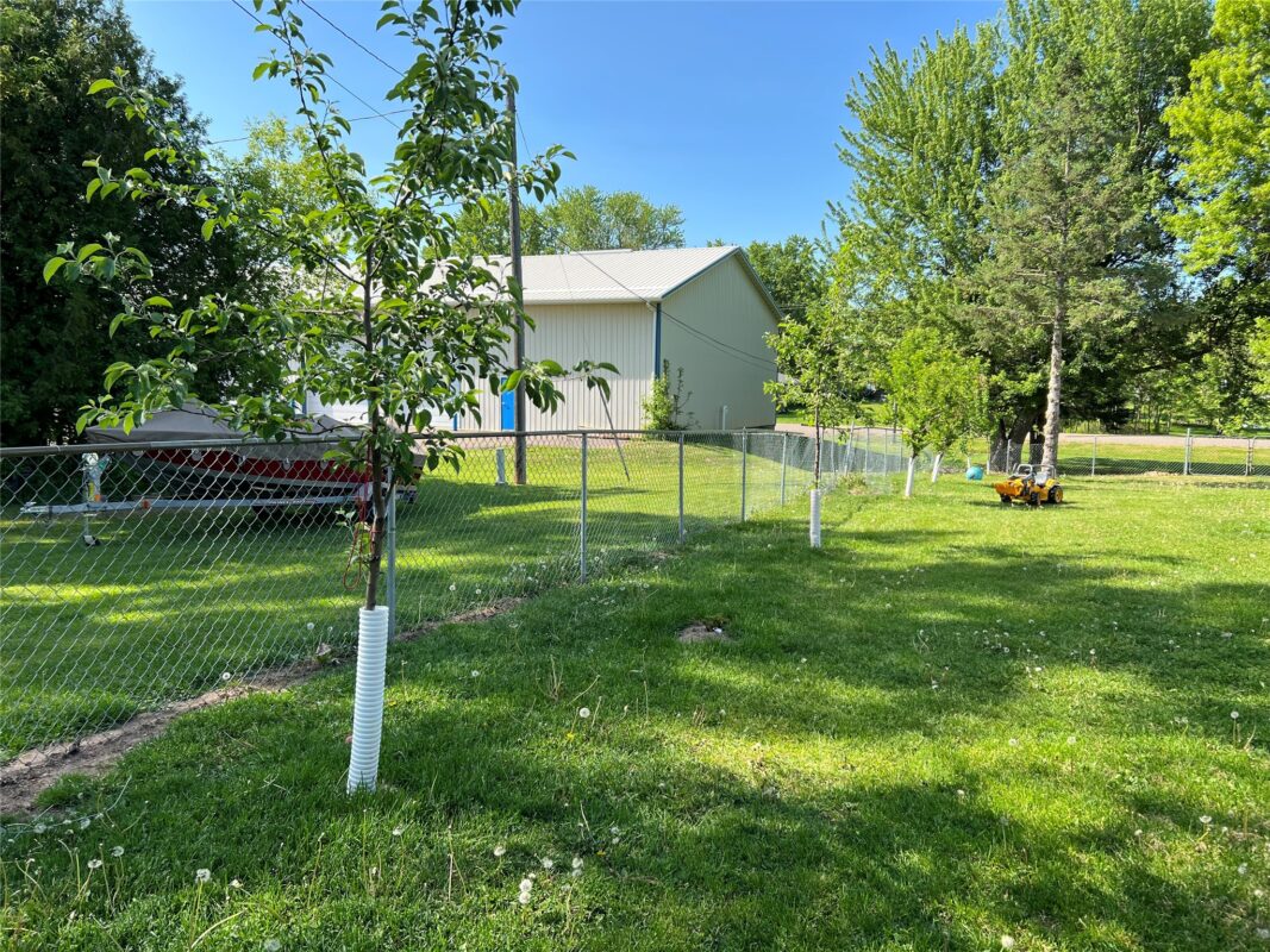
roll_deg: -0.5
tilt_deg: -5.4
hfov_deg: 67.3
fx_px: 954
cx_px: 635
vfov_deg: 53.1
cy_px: 476
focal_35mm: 26
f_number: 1.5
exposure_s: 1/1295
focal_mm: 5.7
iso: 50
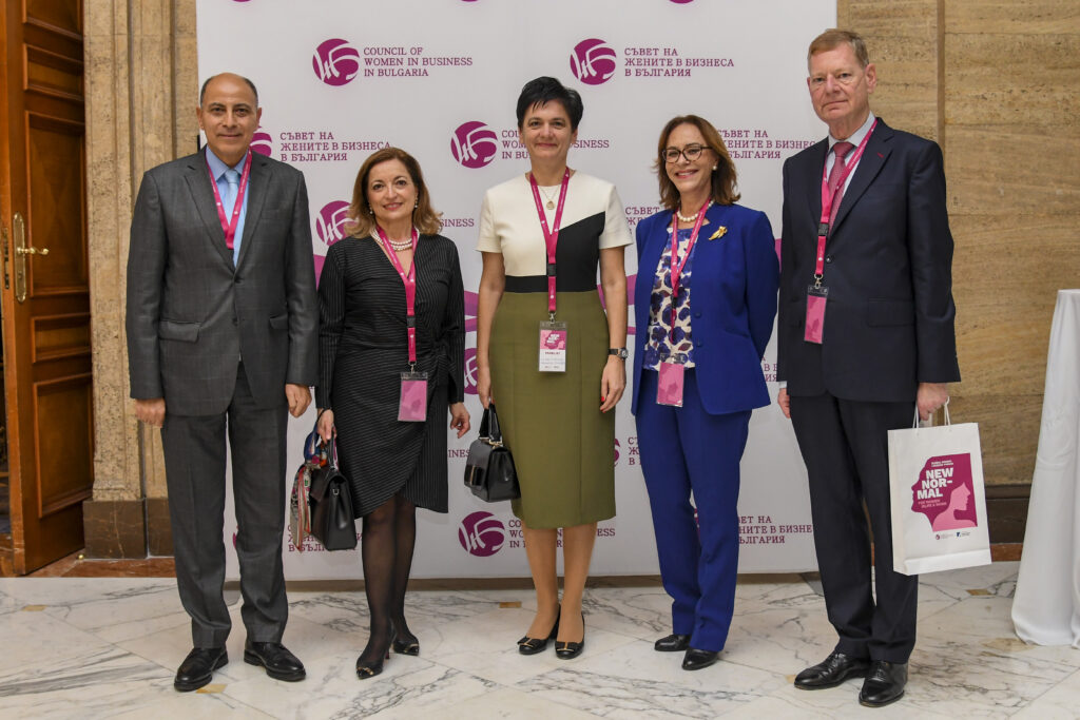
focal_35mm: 36
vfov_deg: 36.9
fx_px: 1080
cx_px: 540
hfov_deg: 53.1
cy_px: 360
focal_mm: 24
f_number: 4
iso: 1600
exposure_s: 1/160
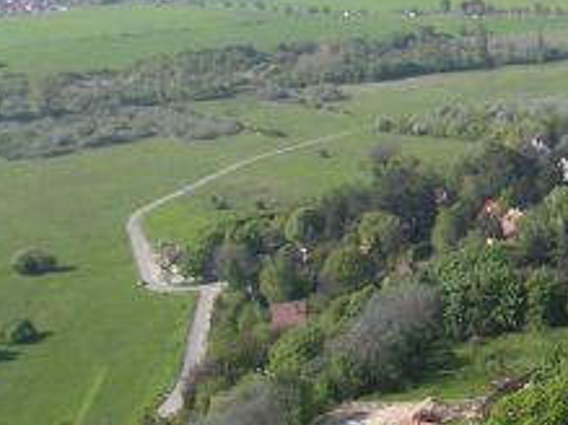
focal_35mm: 111
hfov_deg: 17.1
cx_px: 651
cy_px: 176
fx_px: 1820
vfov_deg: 13.3
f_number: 5.6
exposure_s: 1/195
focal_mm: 5.8
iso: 100
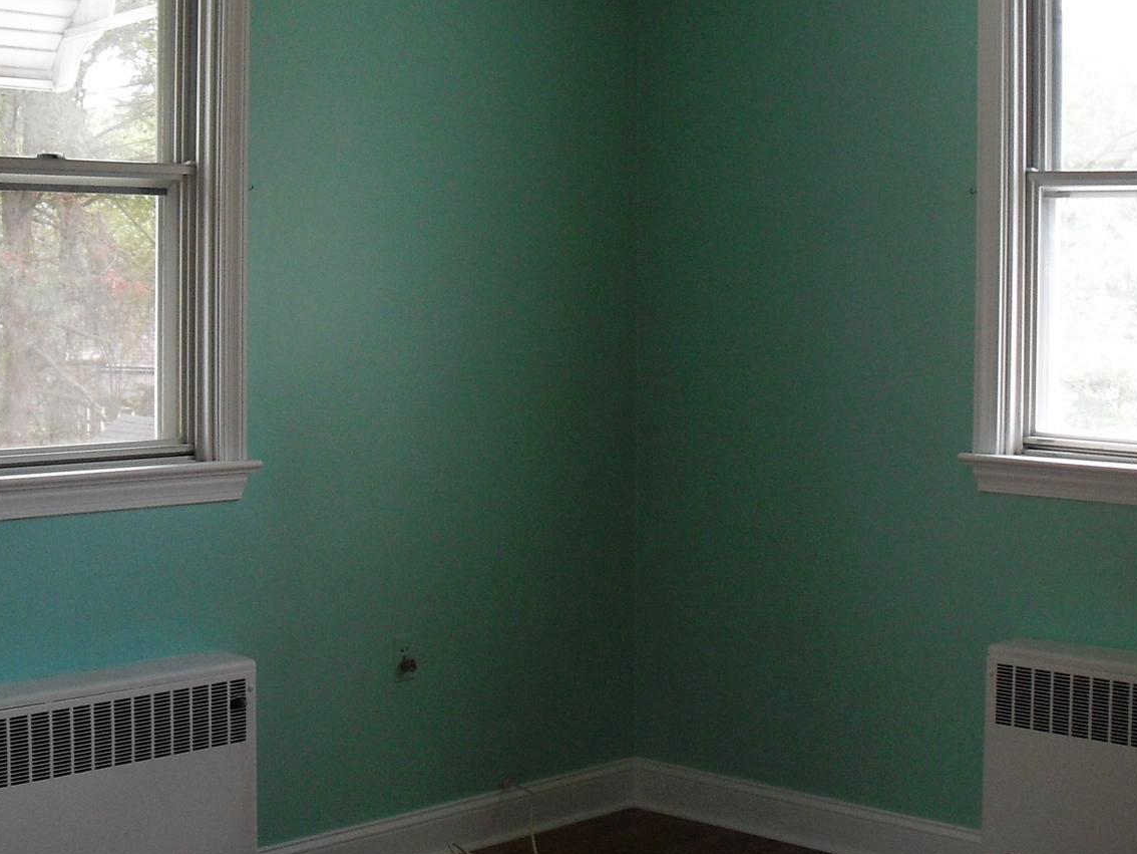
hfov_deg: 29.8
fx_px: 2135
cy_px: 320
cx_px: 621
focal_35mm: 65
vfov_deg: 22.5
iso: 200
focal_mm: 6.3
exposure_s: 1/80
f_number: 3.1
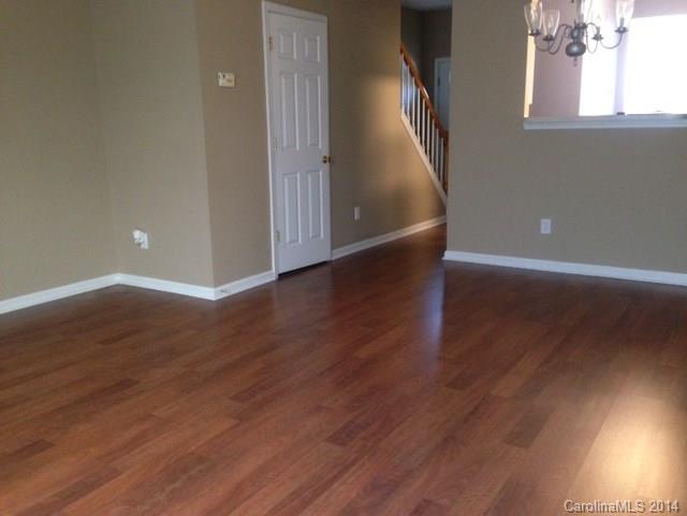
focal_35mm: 33
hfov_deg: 55.4
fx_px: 655
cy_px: 258
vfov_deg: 42.9
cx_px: 344
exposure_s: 1/15
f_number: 2.4
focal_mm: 4.12
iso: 400
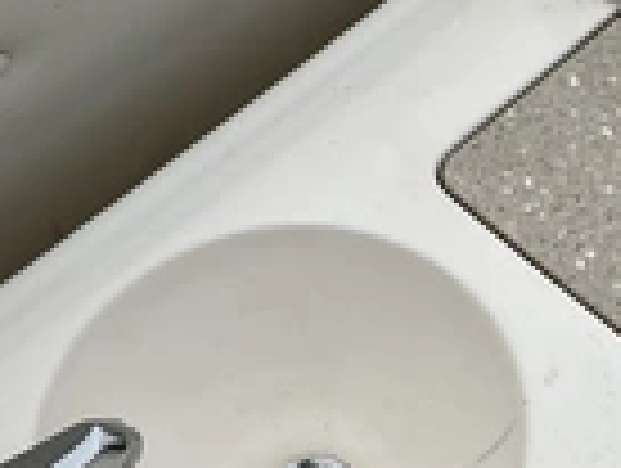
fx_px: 1510
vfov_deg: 17.6
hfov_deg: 22.7
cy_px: 238
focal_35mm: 84
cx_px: 544
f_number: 1.8
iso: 25
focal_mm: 3
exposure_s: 1/4065
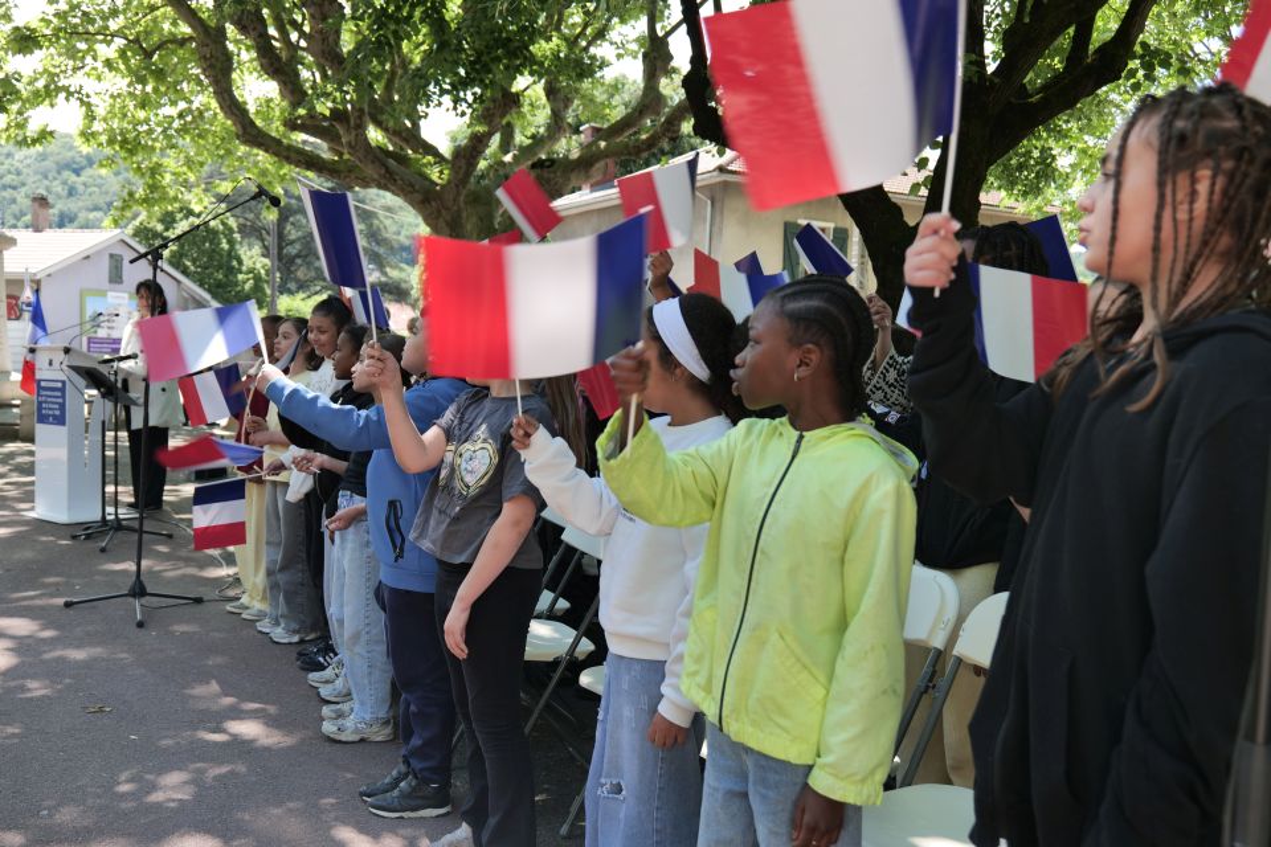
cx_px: 636
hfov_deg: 60.3
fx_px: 1094
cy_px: 424
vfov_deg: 42.3
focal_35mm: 31
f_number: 4.2
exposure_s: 1/160
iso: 100
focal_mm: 31
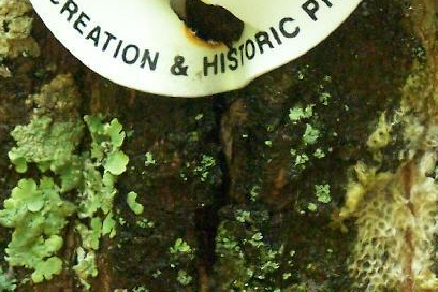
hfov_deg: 5.1
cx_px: 238
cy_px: 282
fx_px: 4951
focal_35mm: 407
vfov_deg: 3.4
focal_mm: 19.4
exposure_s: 1/125
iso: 400
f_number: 3.2
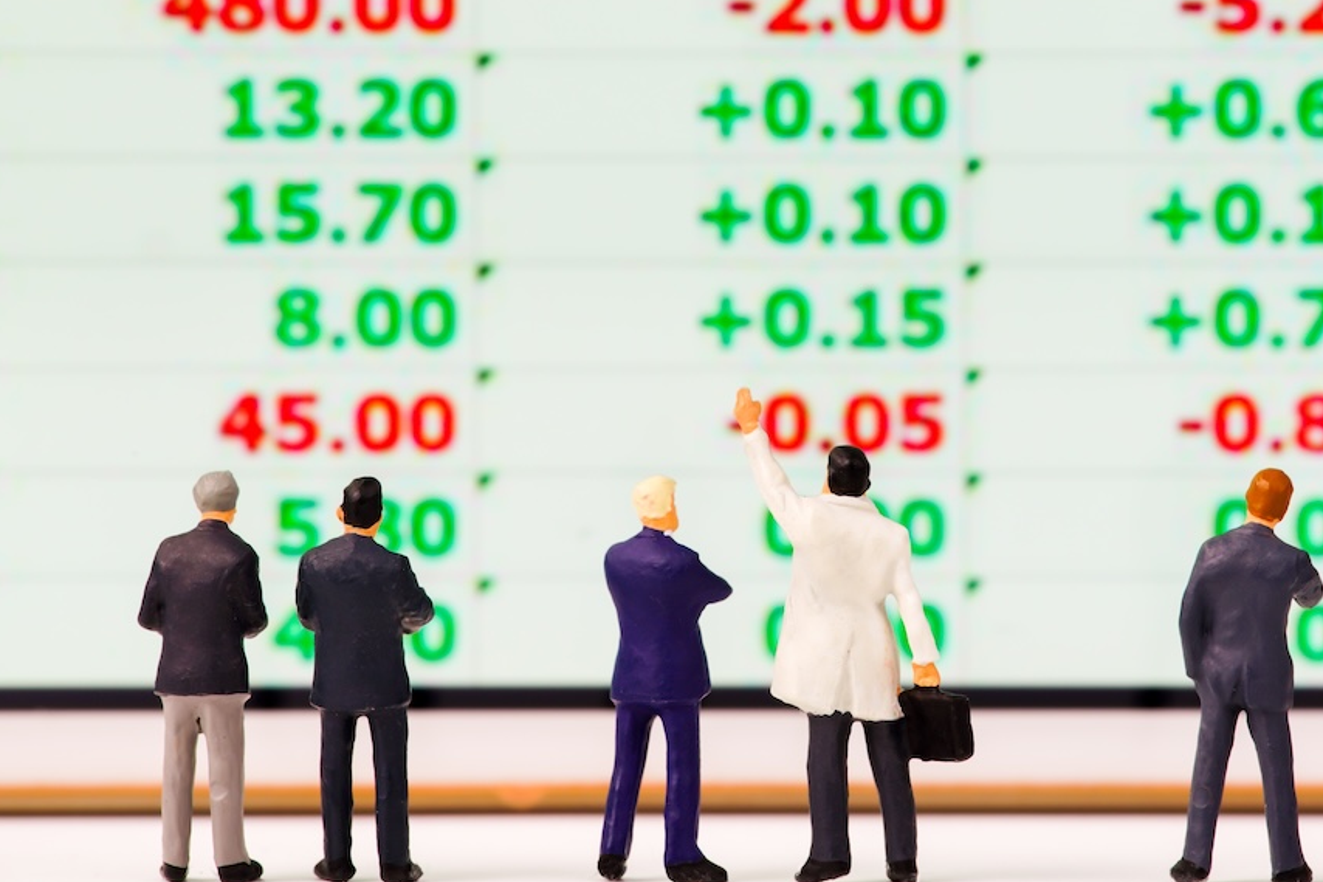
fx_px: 9295
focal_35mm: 253
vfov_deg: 5.4
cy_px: 333
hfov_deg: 8.1
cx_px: 798
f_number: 14
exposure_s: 1/3
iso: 100
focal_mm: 180
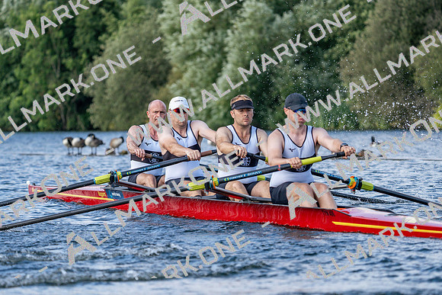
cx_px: 221
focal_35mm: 241
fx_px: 2959
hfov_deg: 8.5
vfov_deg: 5.7
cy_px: 148
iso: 500
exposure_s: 1/1600
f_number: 5.6
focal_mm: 241
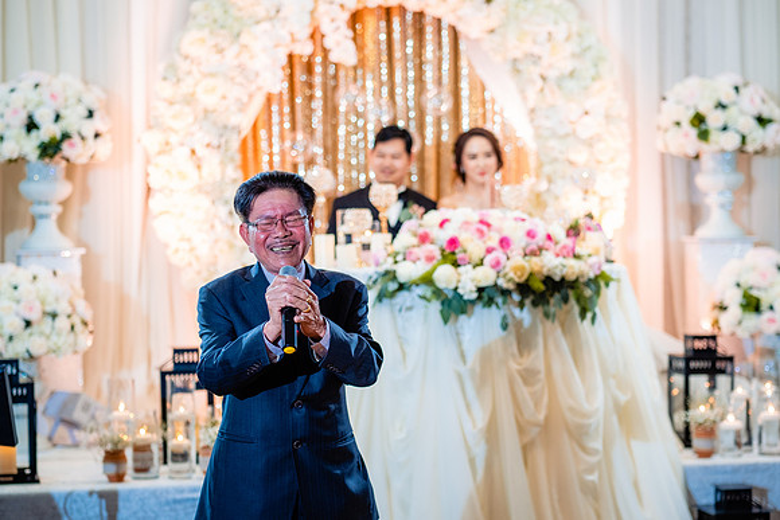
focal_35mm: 91
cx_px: 392
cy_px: 264
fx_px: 1976
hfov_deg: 22.3
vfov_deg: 15.0
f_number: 2
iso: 640
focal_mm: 56
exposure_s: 1/200
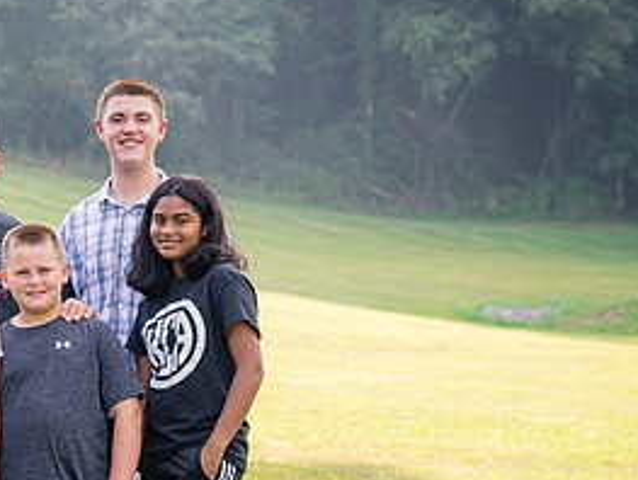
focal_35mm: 180
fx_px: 3322
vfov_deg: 8.3
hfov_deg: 10.9
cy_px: 336
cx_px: -7
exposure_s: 1/400
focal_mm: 85
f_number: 4.5
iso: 400
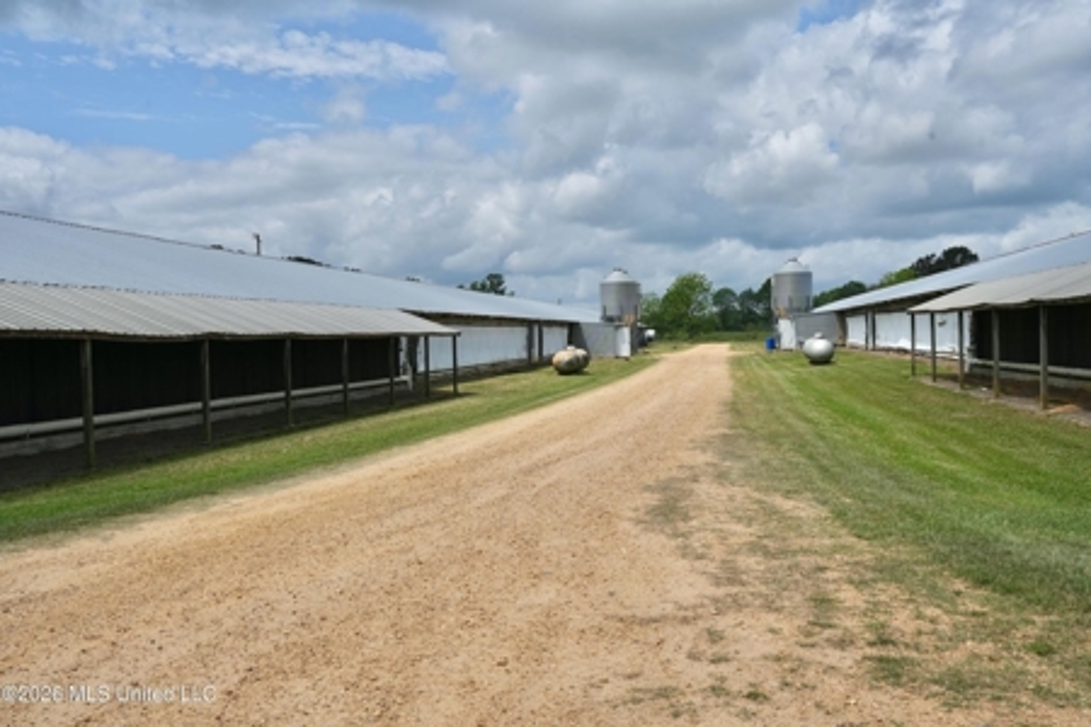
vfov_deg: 40.0
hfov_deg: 57.2
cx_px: 546
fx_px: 1000
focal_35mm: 33
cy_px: 364
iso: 320
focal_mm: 33
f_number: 11
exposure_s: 1/640
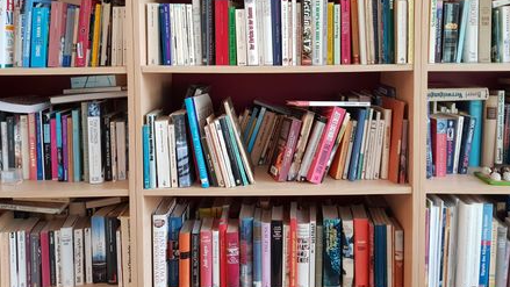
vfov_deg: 35.0
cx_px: 274
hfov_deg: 59.4
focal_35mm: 33
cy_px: 78
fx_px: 446
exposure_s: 1/29
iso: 200
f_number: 1.7
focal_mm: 4.2
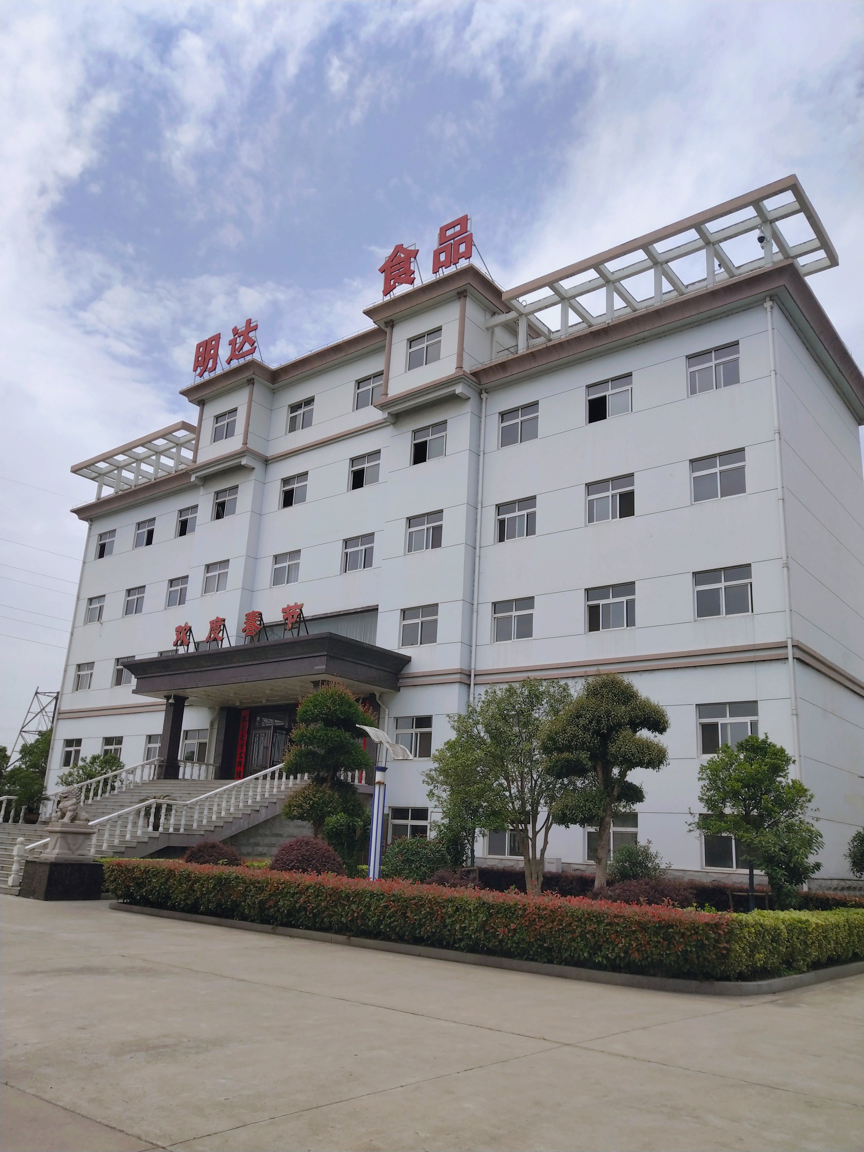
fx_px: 998
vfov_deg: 60.0
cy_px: 576
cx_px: 432
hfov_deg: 46.8
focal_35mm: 30
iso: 50
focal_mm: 3.95
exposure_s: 1/3150
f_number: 1.8
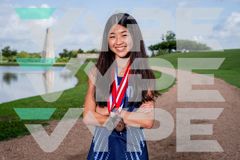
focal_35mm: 50
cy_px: 80
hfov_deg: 39.6
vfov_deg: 27.0
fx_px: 333
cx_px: 120
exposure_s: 1/640
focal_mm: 50
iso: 100
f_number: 5.6
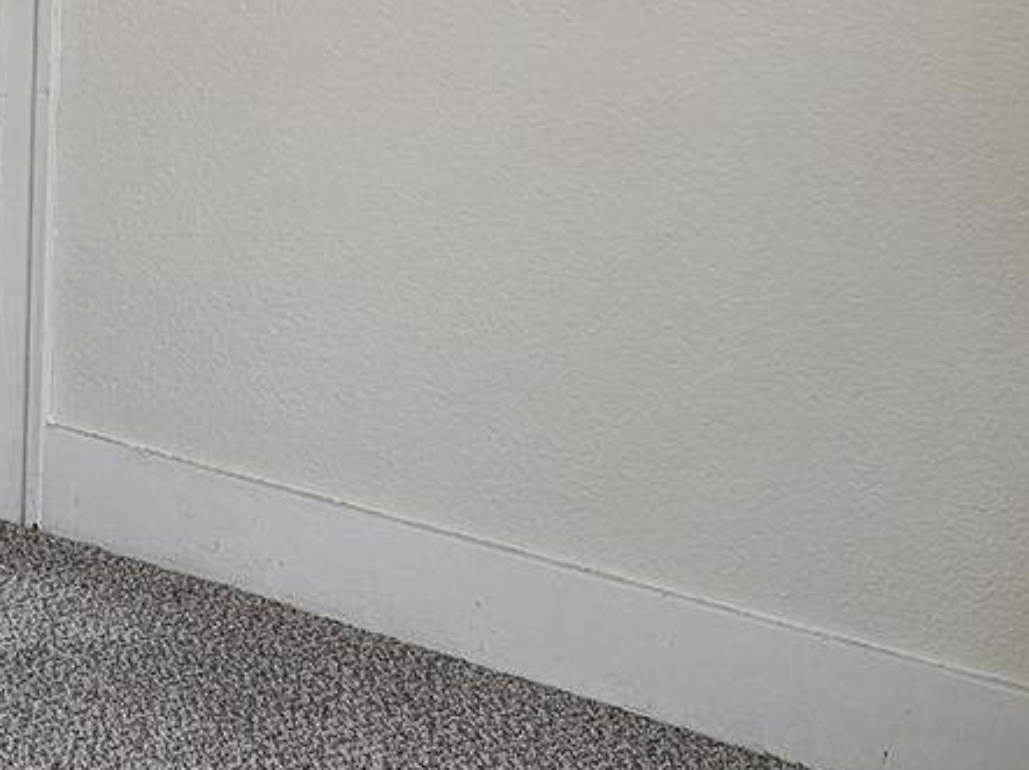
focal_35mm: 75
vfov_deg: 19.0
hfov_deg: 23.2
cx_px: -291
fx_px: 2228
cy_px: -30
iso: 100
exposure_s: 1/207
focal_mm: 6.3
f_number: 1.7
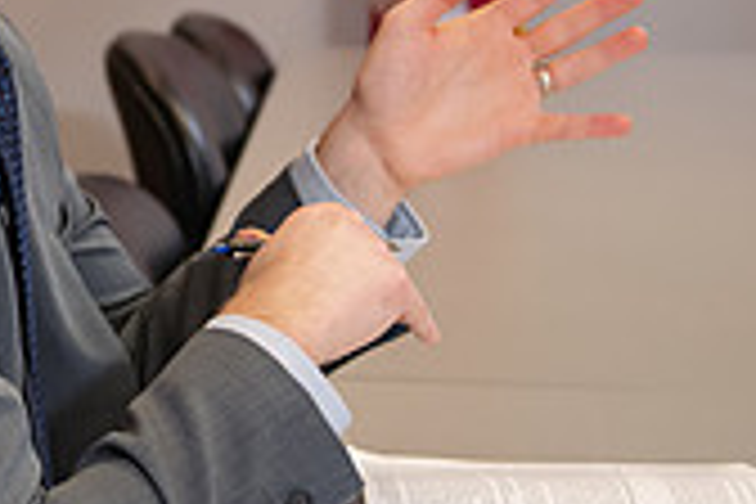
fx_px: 2604
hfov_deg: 15.9
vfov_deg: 11.0
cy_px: 20
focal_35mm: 124
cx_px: -126
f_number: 3.2
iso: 800
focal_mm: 36
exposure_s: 1/125
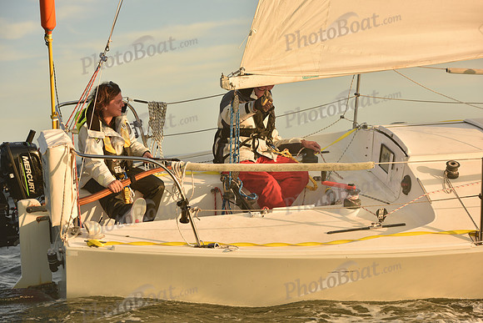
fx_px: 1409
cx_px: 242
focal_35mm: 105
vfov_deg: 13.0
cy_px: 162
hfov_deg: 19.5
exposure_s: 1/640
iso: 250
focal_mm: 105
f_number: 5.6
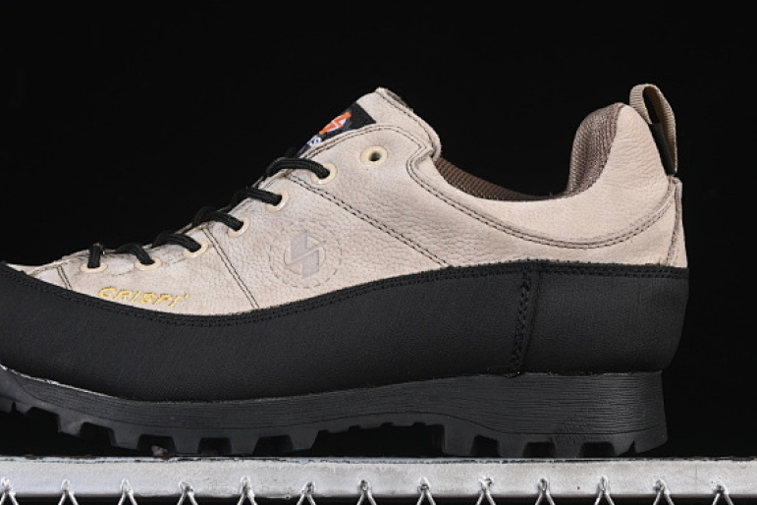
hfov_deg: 19.4
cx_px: 315
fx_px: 2208
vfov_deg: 13.0
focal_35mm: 105
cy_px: 239
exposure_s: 1/80
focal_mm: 50
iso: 160
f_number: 7.1
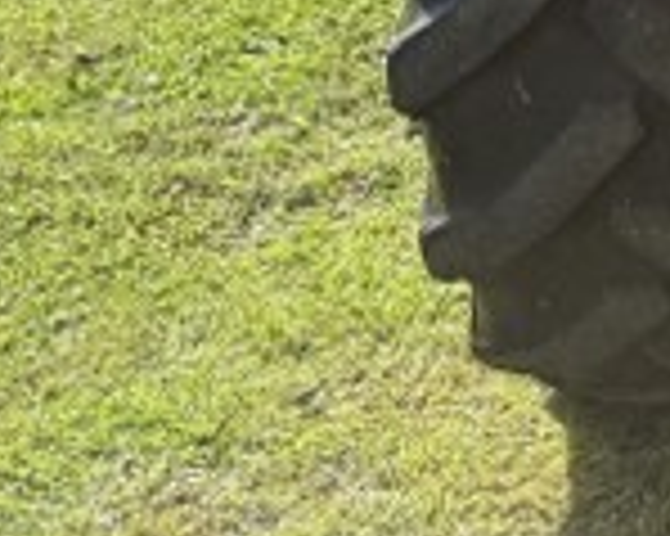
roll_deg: -0.1
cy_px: -685
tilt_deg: -8.8
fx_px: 2497
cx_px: 1538
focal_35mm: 126
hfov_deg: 12.5
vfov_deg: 10.7
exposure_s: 1/2053
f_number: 1.78
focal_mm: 6.76
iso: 100
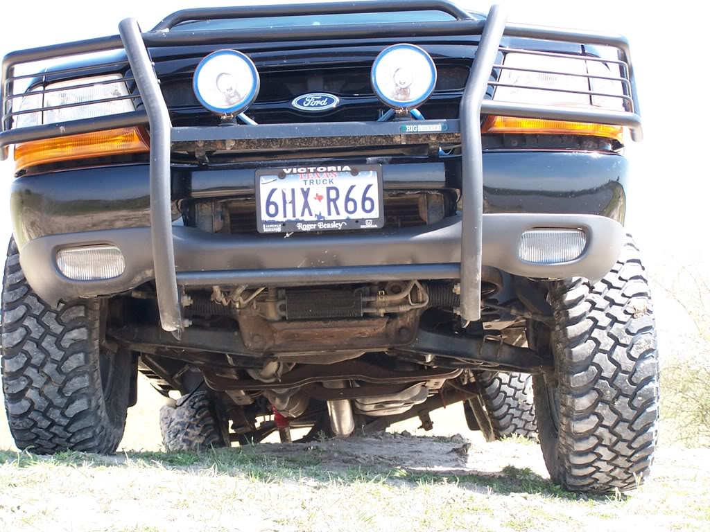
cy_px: 266
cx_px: 355
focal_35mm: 82
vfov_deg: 18.0
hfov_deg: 23.8
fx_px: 1682
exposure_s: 1/125
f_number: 3.2
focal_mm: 13.7
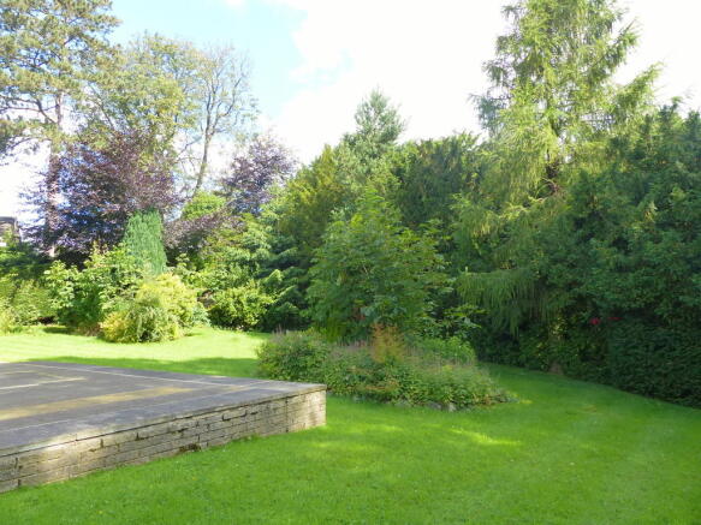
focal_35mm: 25
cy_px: 262
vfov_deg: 54.9
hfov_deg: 69.4
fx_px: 506
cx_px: 350
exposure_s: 1/200
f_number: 4
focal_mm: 4.5
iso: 160
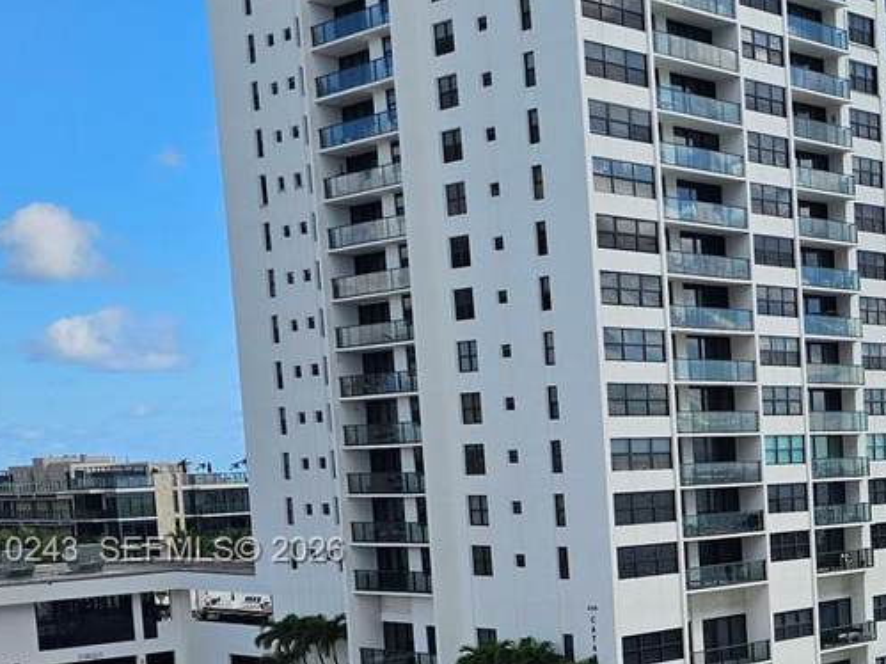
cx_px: 1039
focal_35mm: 59
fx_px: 1510
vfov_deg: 24.3
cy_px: 552
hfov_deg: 28.8
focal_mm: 6.3
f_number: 1.7
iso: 10
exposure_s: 1/843
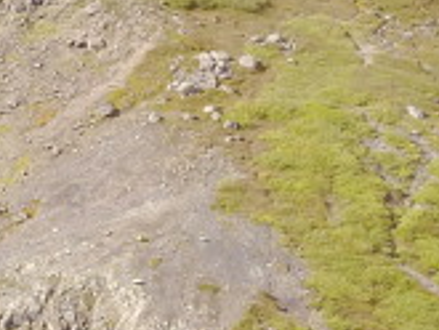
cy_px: 168
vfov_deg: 11.8
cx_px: -609
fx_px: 1599
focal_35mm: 126
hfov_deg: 12.4
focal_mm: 4.73
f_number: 2.2
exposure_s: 1/25
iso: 105
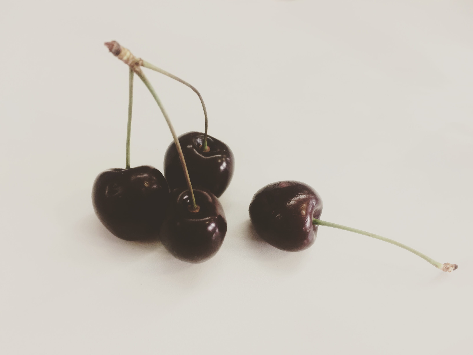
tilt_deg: -55.3
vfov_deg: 48.2
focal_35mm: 29
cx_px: 236
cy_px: 178
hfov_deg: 61.7
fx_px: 396
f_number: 2.2
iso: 125
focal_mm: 4.15
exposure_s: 1/33
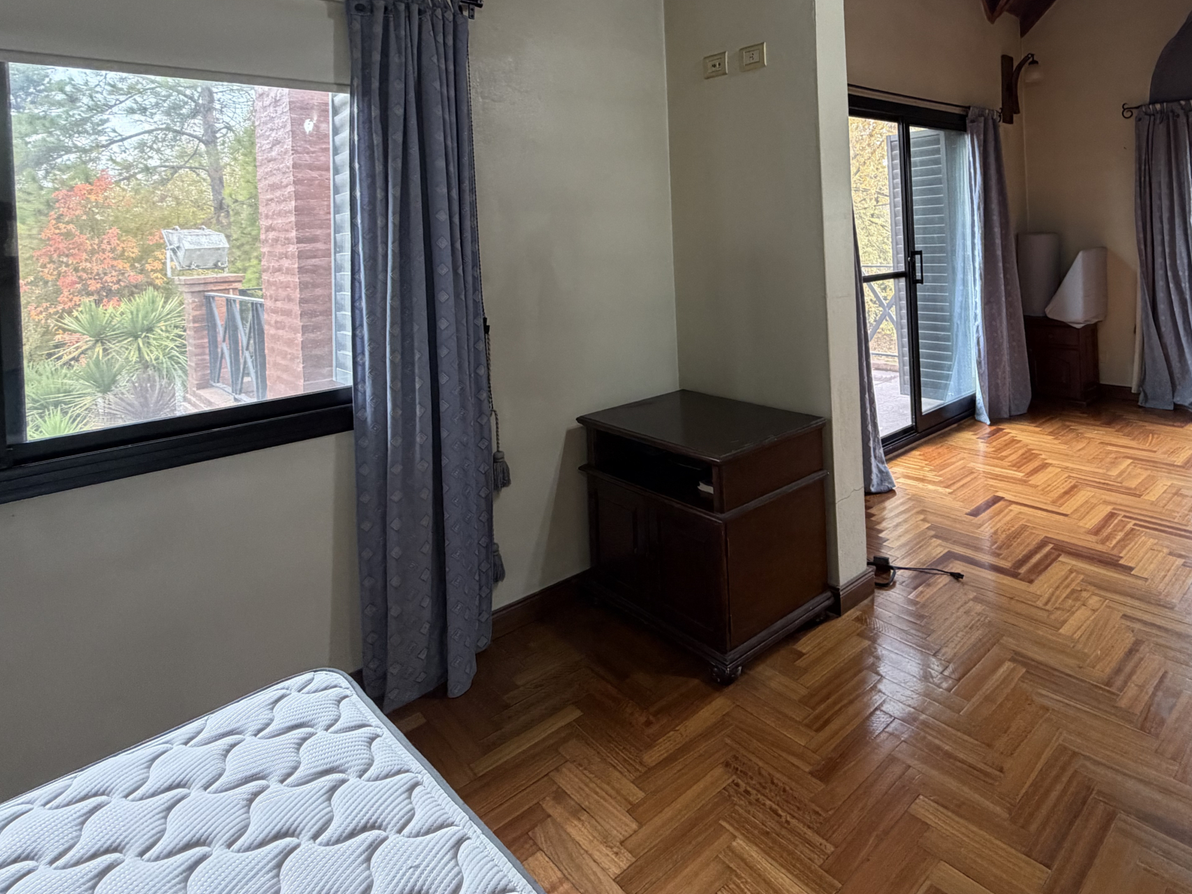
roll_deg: +1.9
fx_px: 723
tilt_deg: +0.0
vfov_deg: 60.2
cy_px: 230
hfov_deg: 77.3
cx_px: 758
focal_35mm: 21
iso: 320
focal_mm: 2.22
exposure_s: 1/92
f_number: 2.2
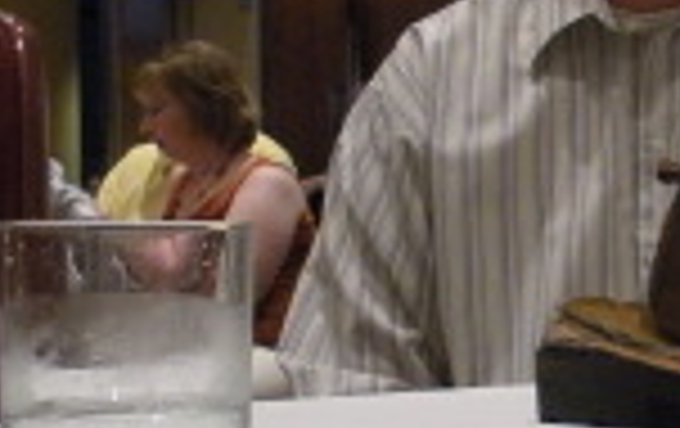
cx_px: 833
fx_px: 2135
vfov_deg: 11.4
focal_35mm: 115
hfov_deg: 17.2
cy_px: 234
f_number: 3.5
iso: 400
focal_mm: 6.3
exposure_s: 1/25.6
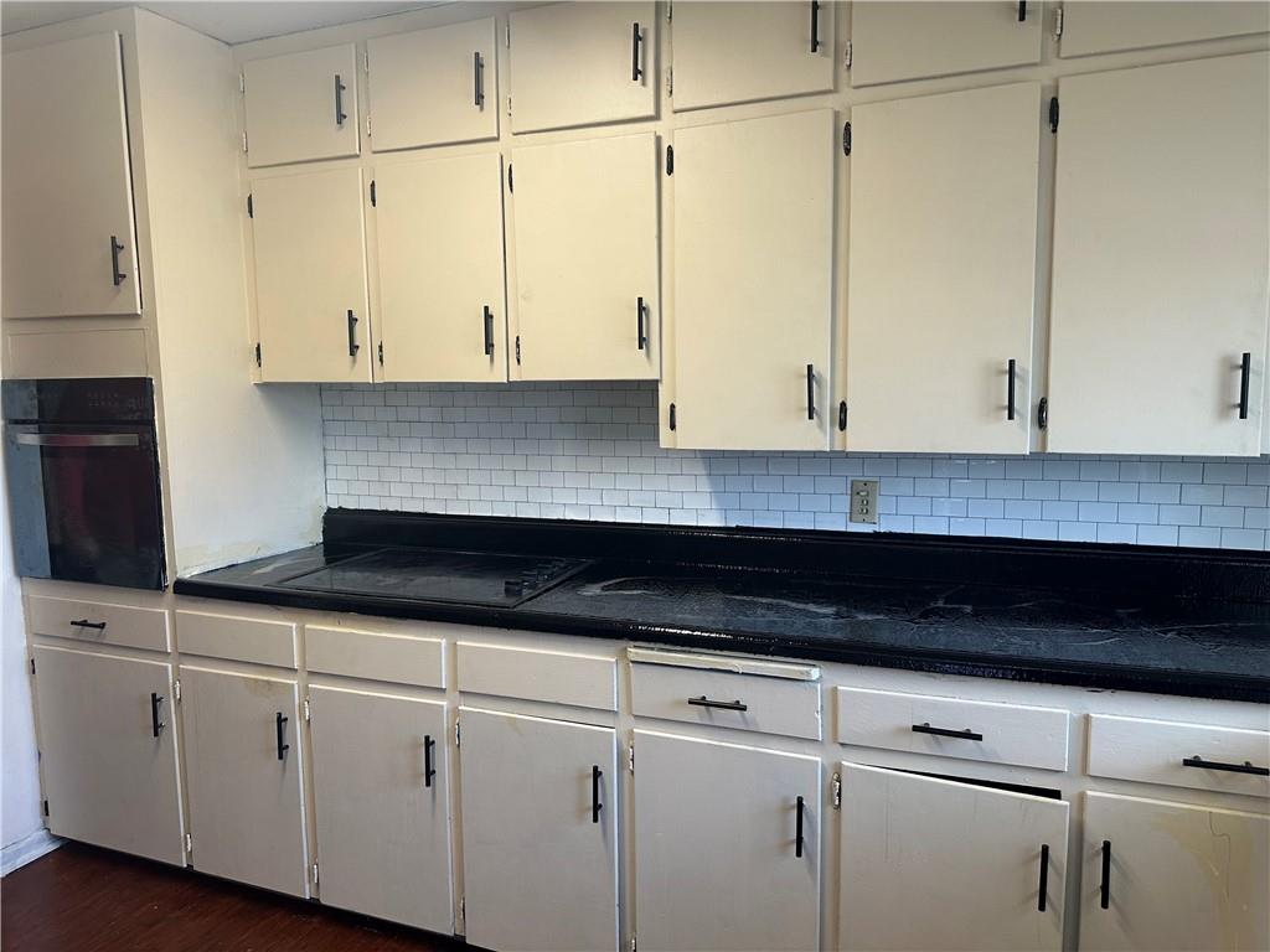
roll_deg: +0.3
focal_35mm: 24
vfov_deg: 56.8
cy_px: 476
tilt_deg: -5.3
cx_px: 635
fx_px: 881
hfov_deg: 71.6
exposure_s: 1/60
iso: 125
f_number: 1.78
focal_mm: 6.86
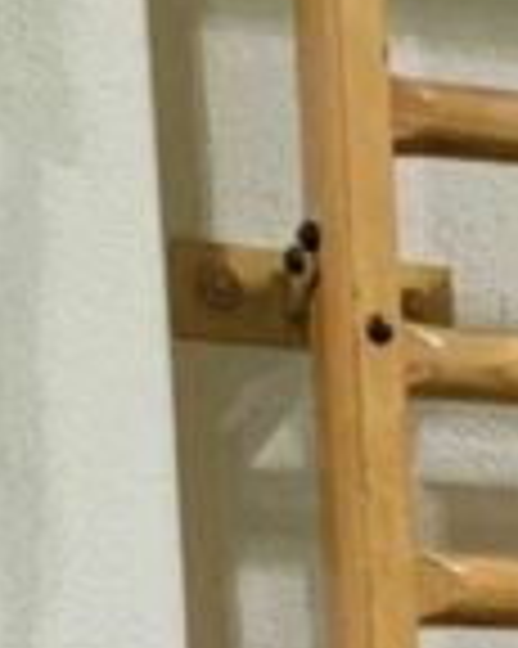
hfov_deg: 8.2
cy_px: 1764
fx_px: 3472
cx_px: 928
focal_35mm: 181
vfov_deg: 9.1
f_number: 1.8
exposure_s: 1/100
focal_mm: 5.4
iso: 160
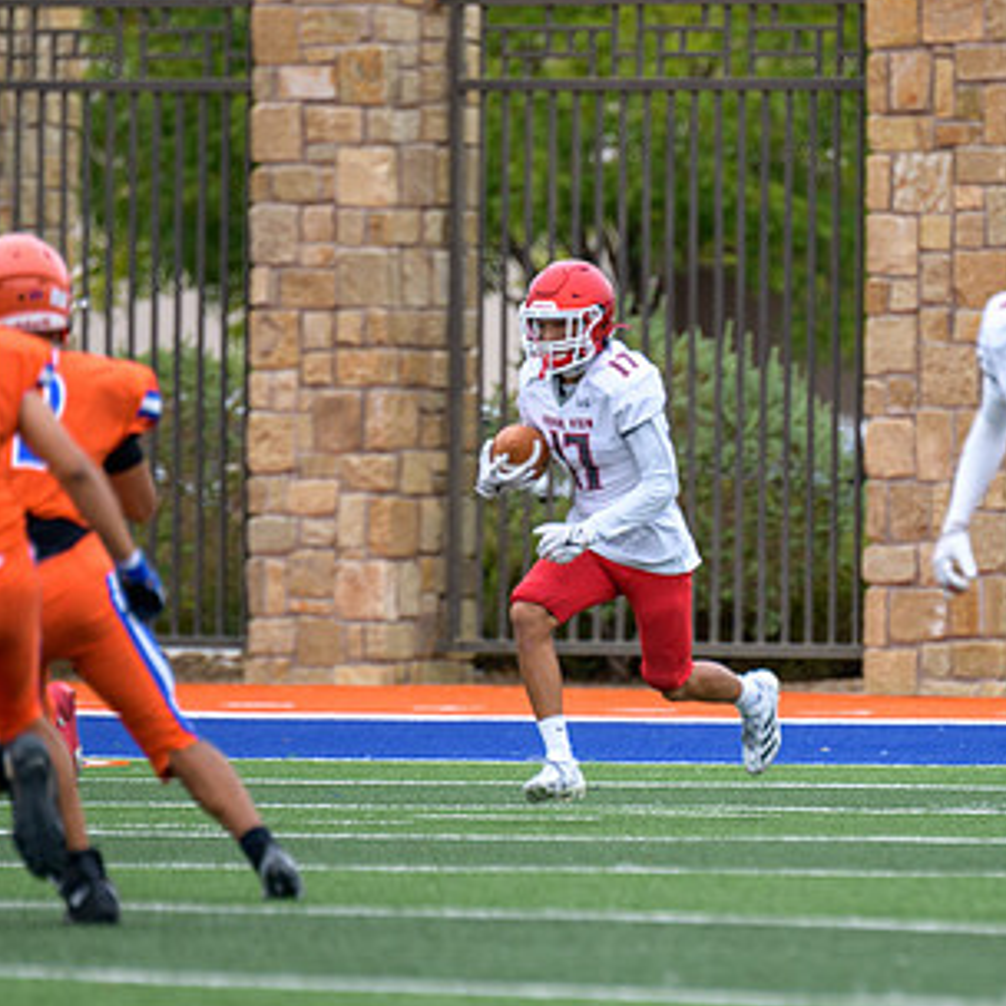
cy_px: 562
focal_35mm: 735
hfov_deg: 2.4
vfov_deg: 2.4
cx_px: 773
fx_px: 24166
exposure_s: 1/1000
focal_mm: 300
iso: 250
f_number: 2.8
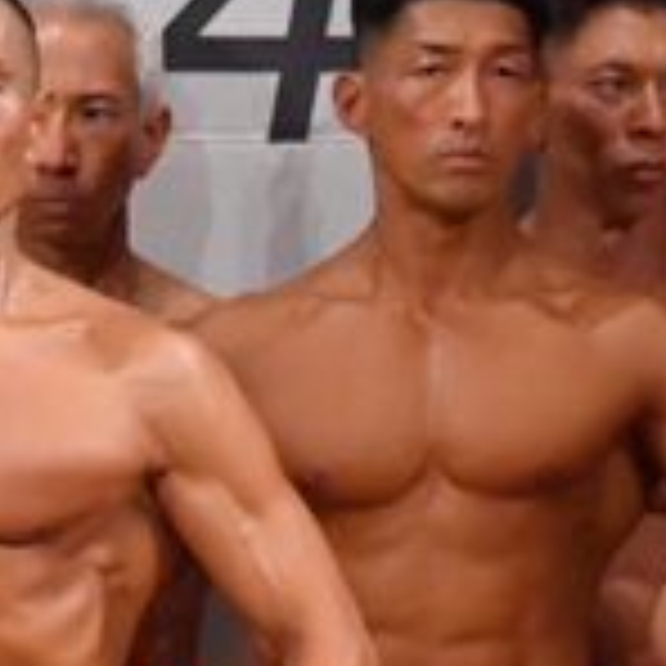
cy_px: 882
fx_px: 27601
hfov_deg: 1.4
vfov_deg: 1.4
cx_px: -349
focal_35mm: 1268
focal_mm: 190
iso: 8000
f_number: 5.6
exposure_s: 1/400
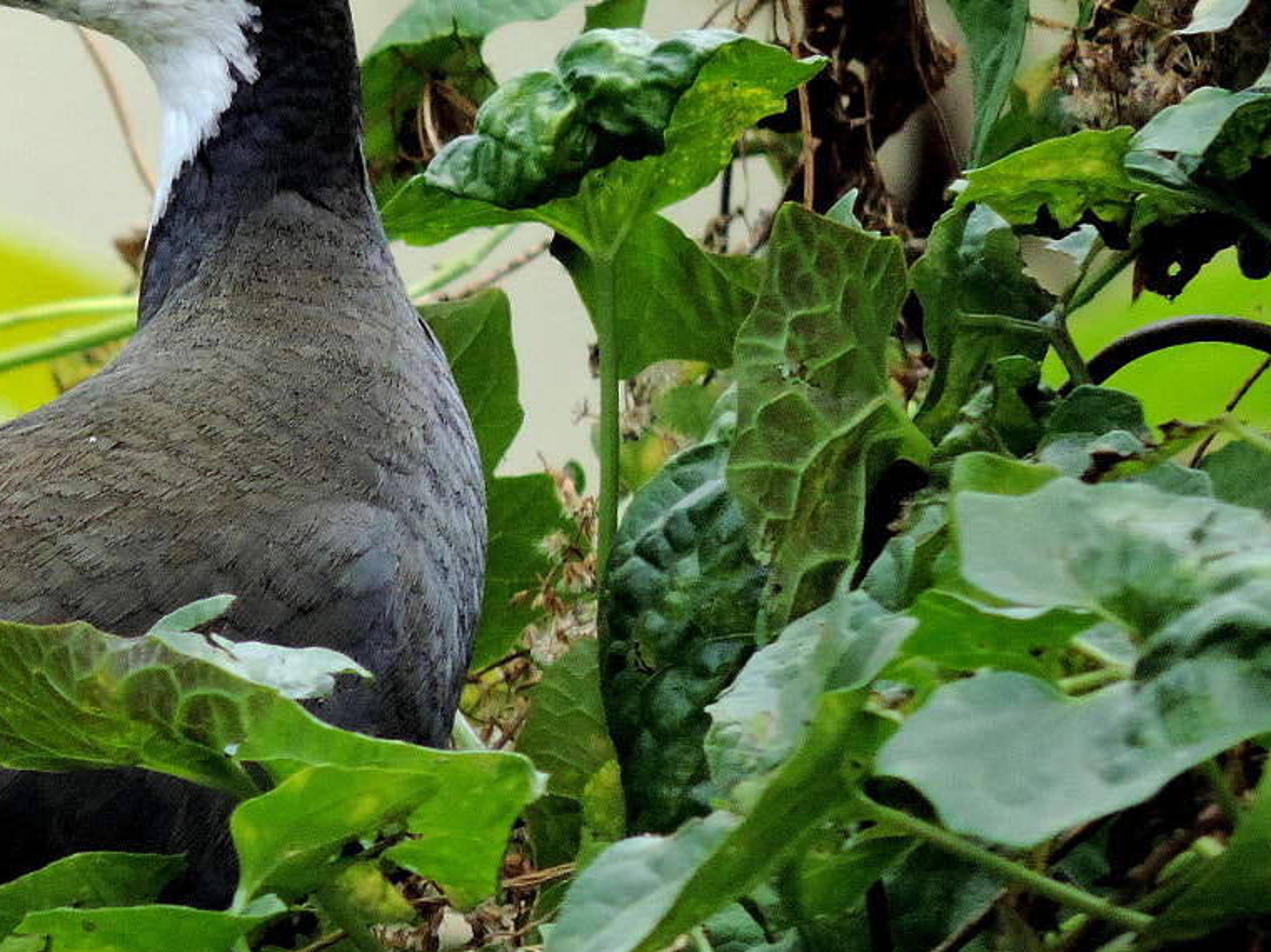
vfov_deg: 0.7
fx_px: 77118
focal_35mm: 2101
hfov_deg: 0.9
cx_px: 63
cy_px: 240
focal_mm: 180
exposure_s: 1/640
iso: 400
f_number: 5.9
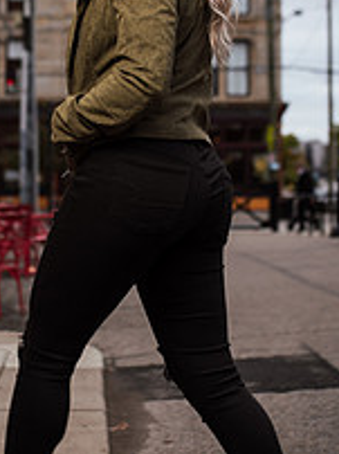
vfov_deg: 25.9
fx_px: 981
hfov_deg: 19.5
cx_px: 108
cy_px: 148
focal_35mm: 75
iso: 250
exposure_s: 1/200
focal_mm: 35
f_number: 1.6
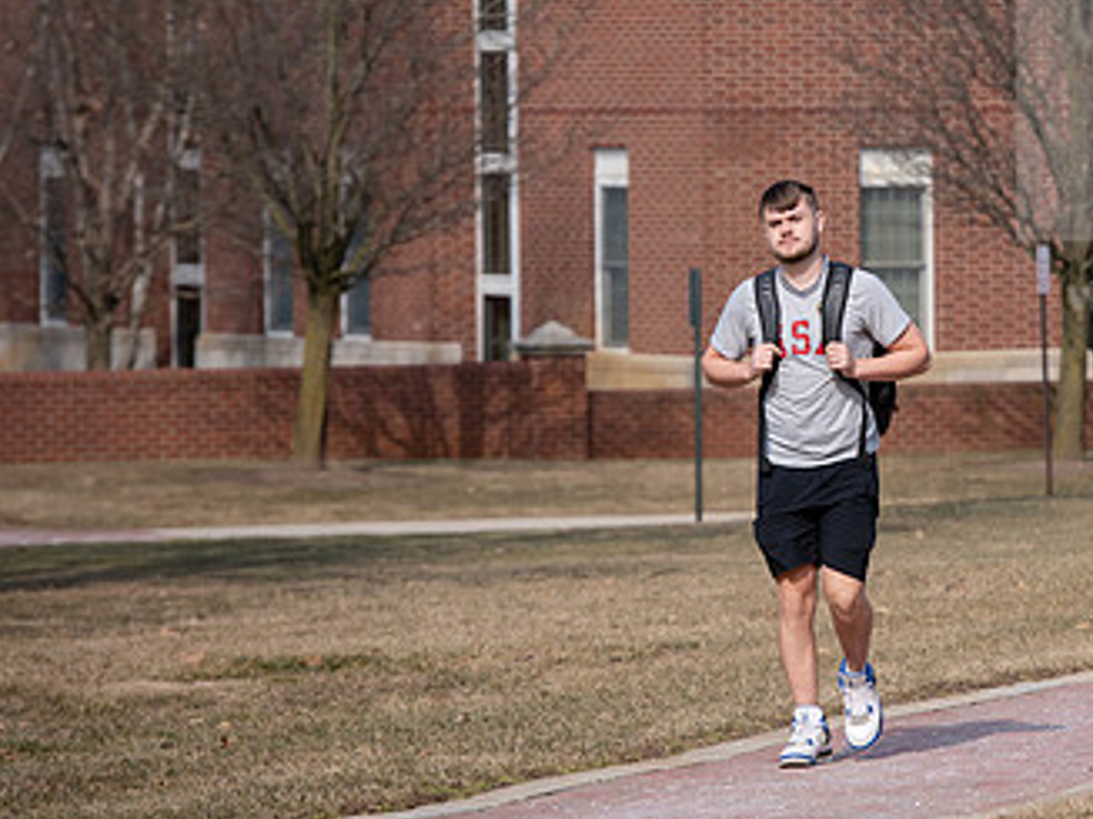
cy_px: 366
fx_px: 9153
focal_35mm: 290
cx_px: 916
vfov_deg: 5.1
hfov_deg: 6.8
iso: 250
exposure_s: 1/800
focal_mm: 170
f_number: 6.3
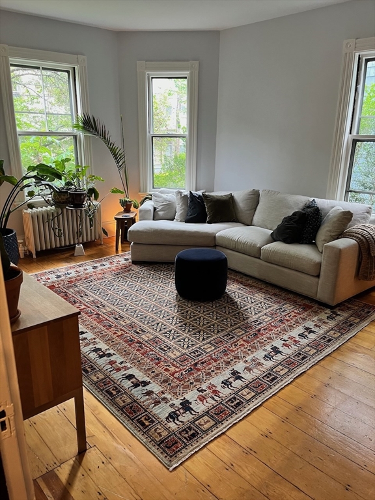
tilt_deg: -16.4
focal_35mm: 26
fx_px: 376
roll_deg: -0.9
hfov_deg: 53.1
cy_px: 250
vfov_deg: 67.3
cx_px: 188
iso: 250
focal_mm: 5.1
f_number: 1.6
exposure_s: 1/59
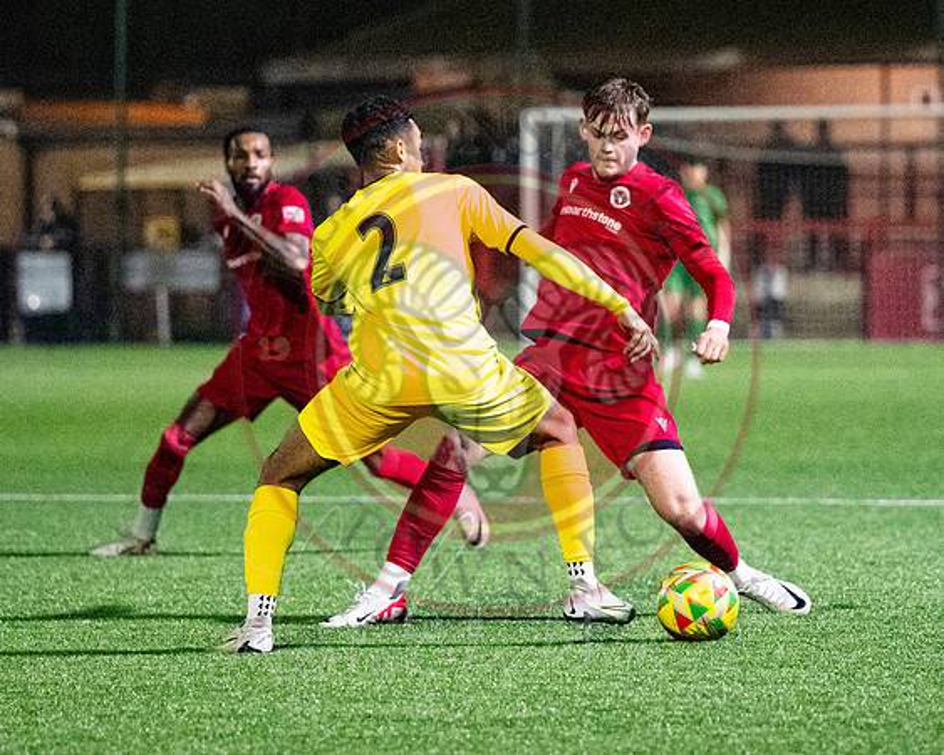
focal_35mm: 295
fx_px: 8249
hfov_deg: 6.5
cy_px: 374
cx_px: 574
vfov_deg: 5.2
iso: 8000
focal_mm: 135
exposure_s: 1/1000
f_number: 2.8
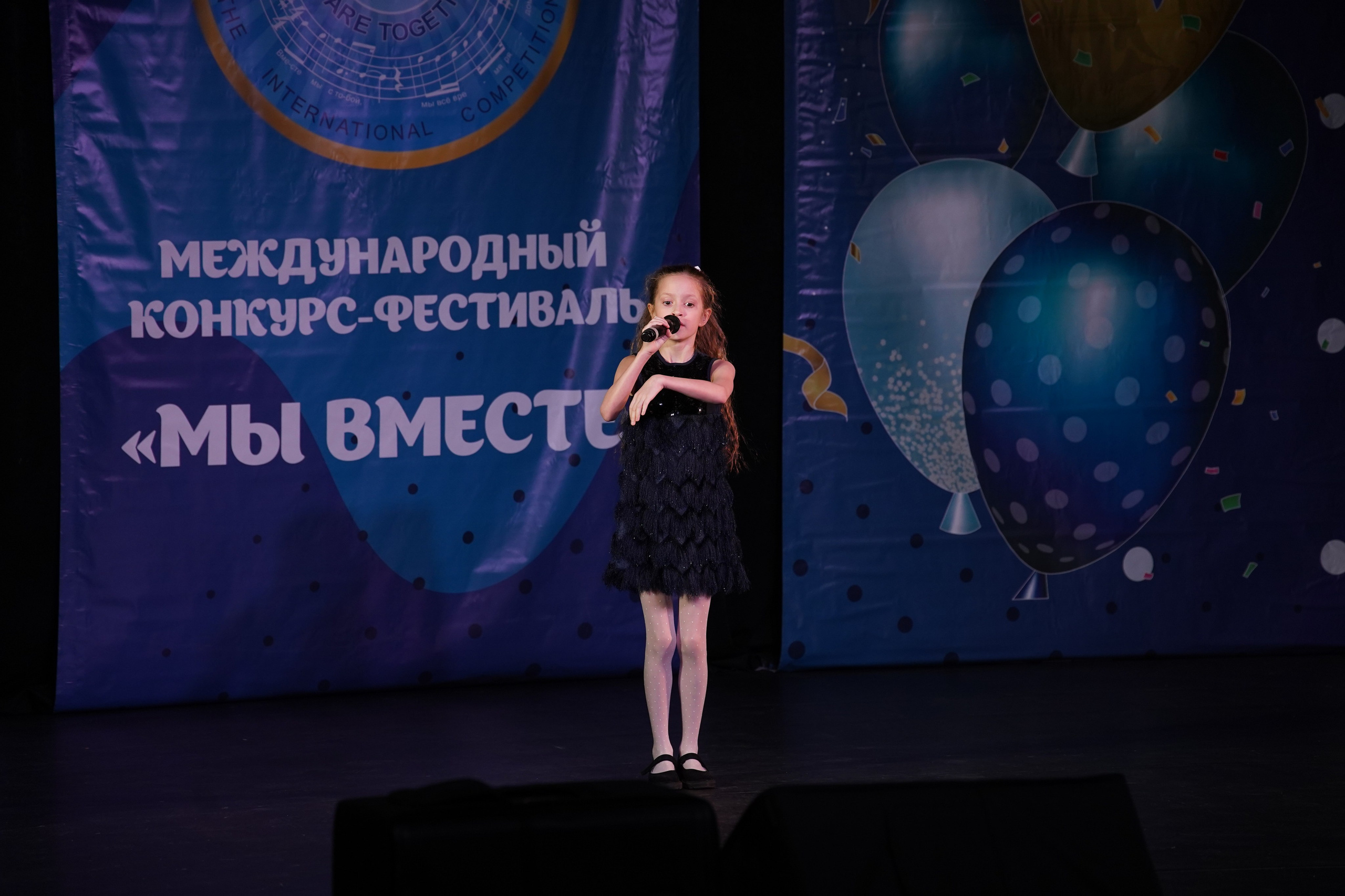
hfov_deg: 13.7
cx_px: 672
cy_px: 448
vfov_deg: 9.1
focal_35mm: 150
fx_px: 5604
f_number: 4
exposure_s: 1/400
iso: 1600
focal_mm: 150
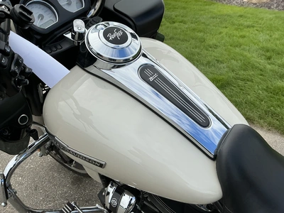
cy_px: 106
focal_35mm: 28
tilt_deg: -30.1
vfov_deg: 49.7
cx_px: 142
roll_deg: +1.9
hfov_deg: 63.4
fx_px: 230
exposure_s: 1/1144
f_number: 1.8
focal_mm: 3
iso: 25
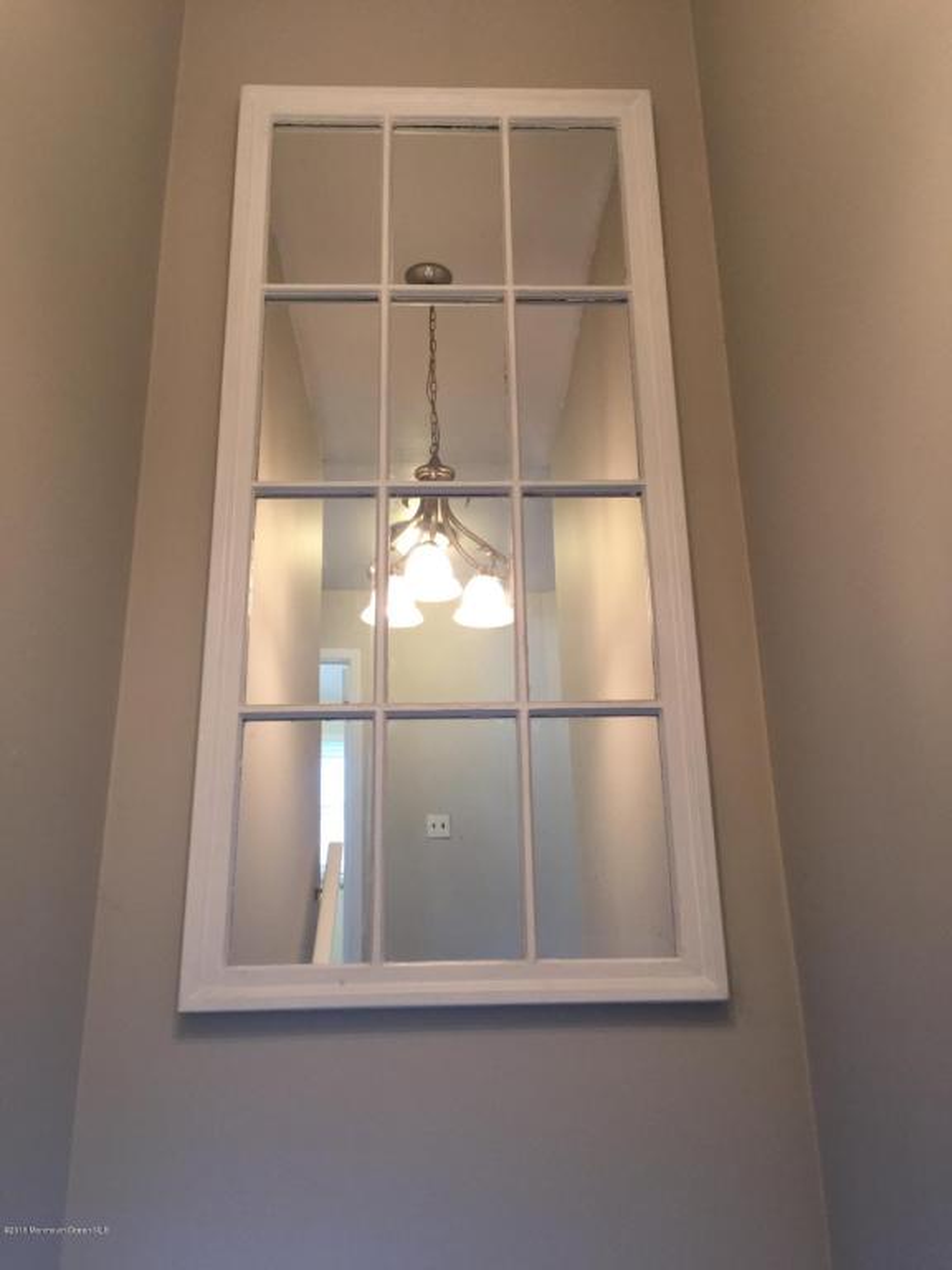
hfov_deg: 48.2
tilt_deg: +21.2
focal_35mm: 29
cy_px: 635
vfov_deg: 61.7
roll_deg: -0.3
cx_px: 476
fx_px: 1063
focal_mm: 4.15
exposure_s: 1/30
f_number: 2.2
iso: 50
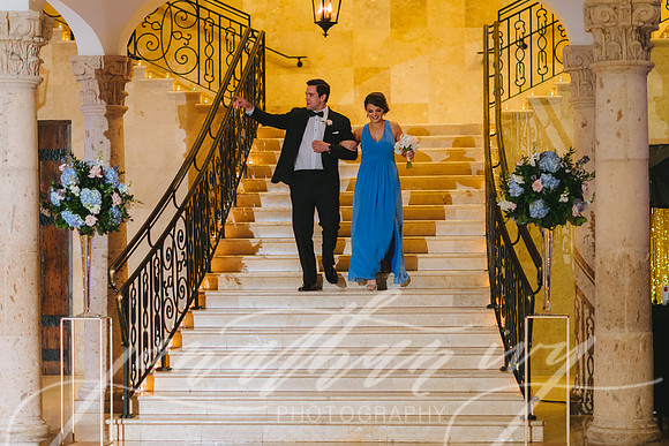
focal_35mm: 85
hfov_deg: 23.9
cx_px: 334
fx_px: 1580
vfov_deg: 16.1
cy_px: 223
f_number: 2
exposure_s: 1/160
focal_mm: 85
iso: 1600
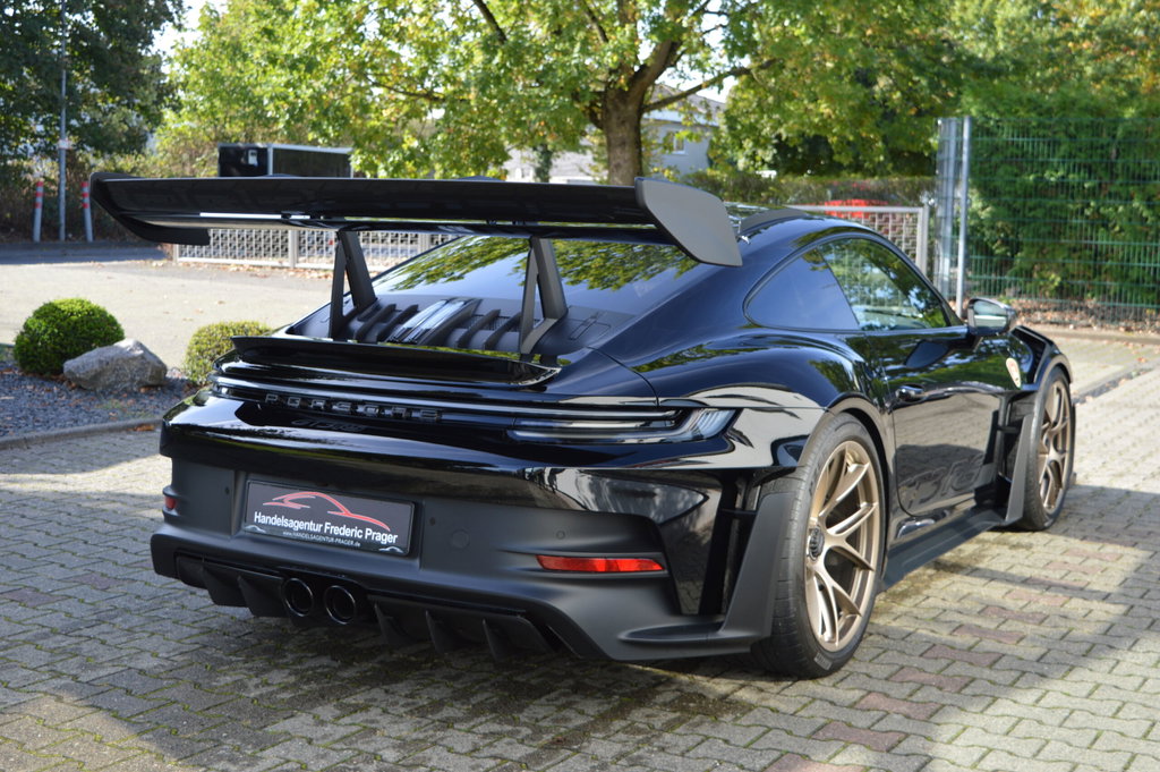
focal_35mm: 48
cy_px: 386
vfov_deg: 28.0
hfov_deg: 41.1
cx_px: 580
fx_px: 1545
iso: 110
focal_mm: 32
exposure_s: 1/125
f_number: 5.6
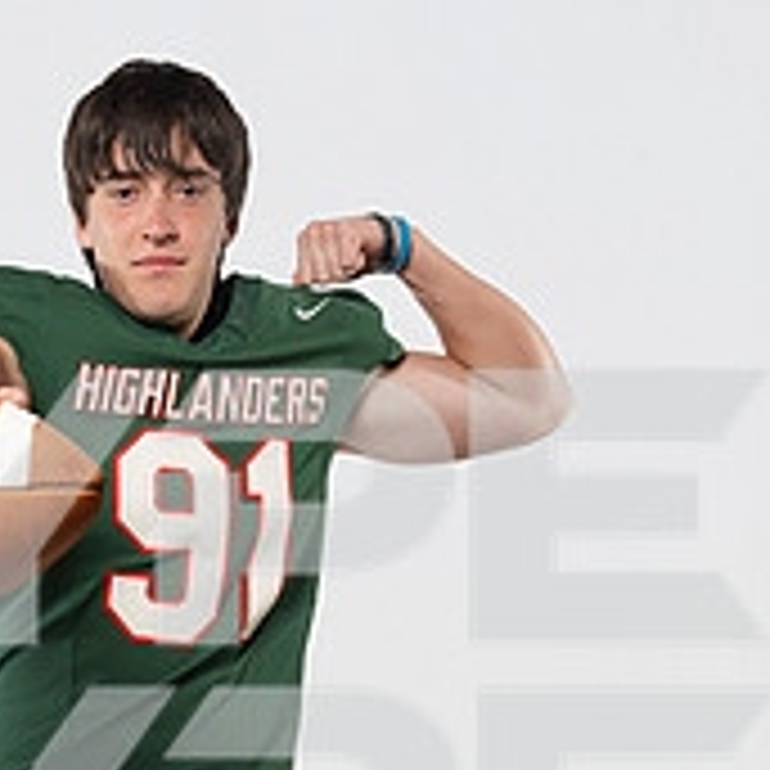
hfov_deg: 20.1
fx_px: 2139
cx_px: 113
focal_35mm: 85
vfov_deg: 19.6
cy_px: 829
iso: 500
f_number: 8
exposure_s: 1/160
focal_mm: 38
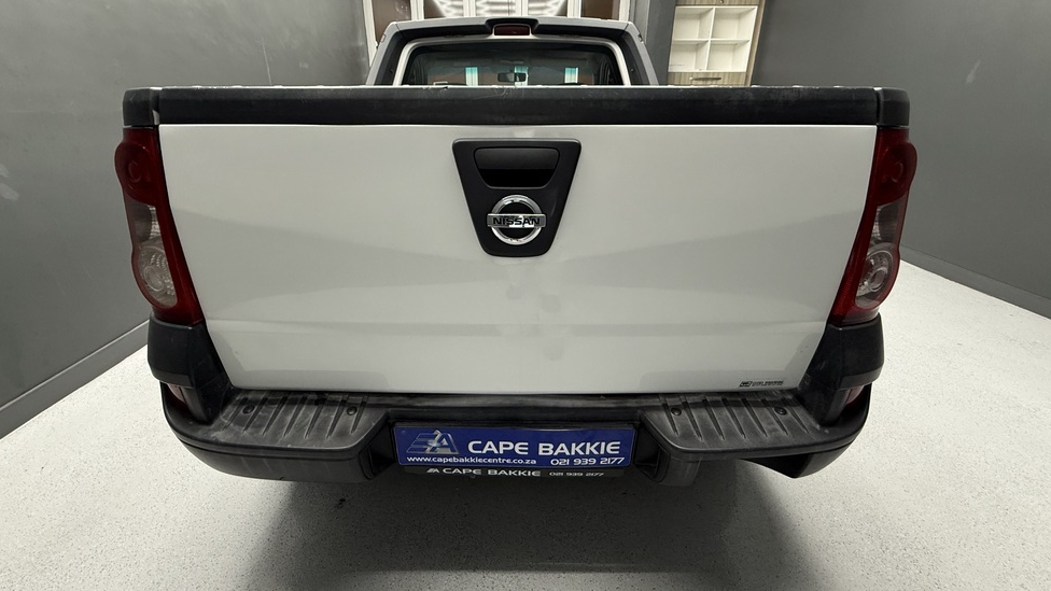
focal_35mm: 16
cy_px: 280
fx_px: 446
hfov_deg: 99.3
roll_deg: +0.4
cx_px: 512
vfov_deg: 67.0
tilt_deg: -21.0
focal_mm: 2.22
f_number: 2.2
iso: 250
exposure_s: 1/50
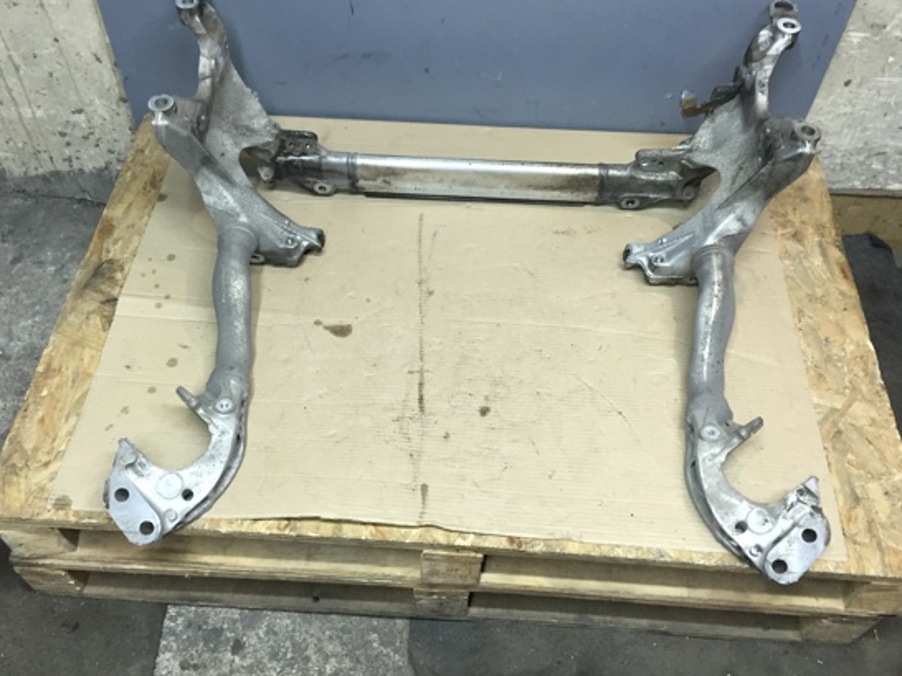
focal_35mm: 34
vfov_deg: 41.7
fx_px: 886
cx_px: 434
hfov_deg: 54.0
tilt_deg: -50.8
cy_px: 302
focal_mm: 4.15
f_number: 2.2
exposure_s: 1/33
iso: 64
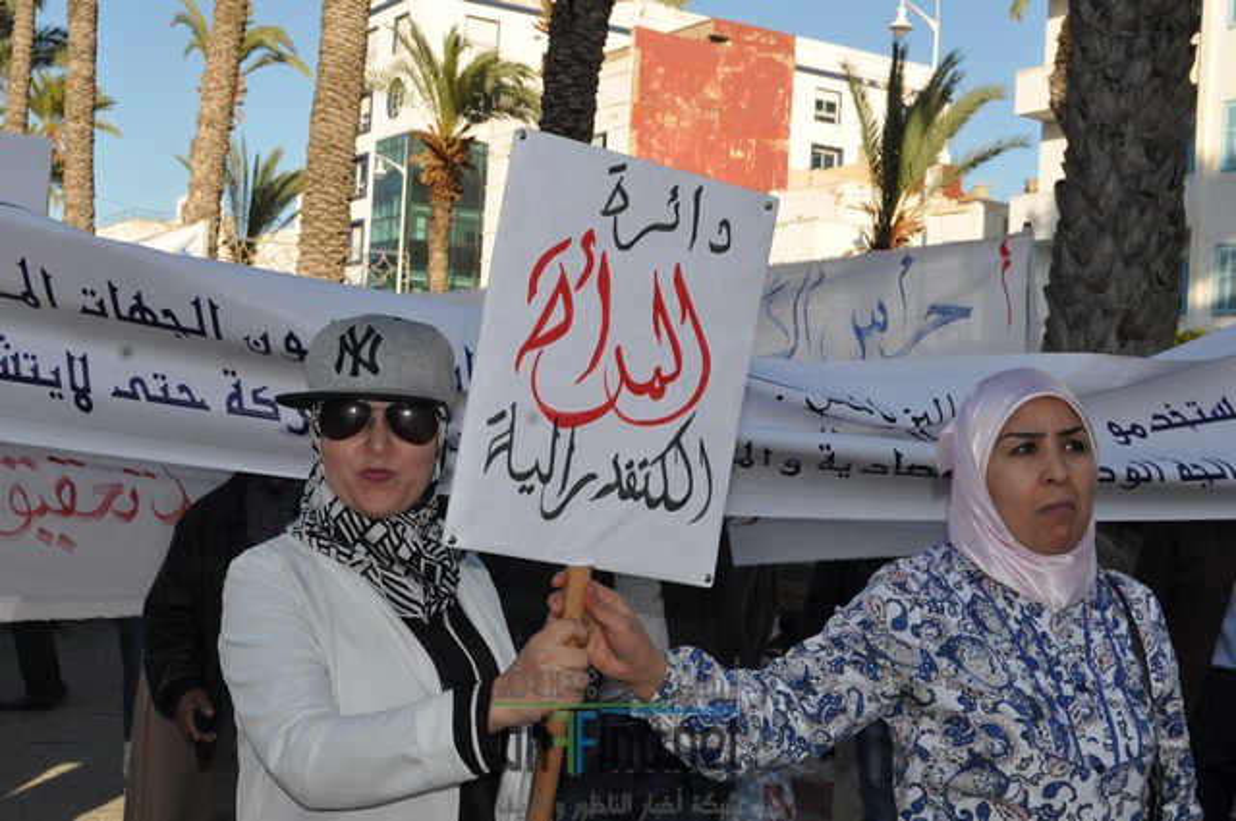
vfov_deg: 28.0
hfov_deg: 41.2
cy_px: 410
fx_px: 1646
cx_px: 618
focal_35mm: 48
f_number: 11
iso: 200
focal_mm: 32
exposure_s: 1/200
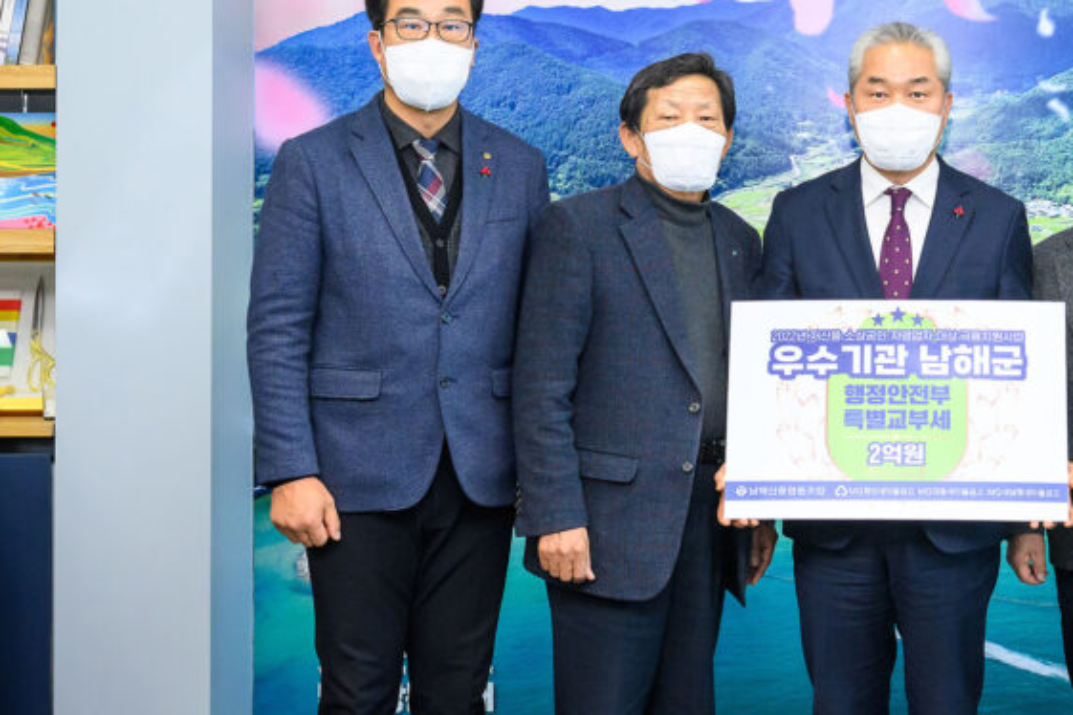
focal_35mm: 73
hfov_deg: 27.2
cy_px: 113
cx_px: 853
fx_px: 2176
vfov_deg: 18.4
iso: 1600
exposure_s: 1/160
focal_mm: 40
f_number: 5
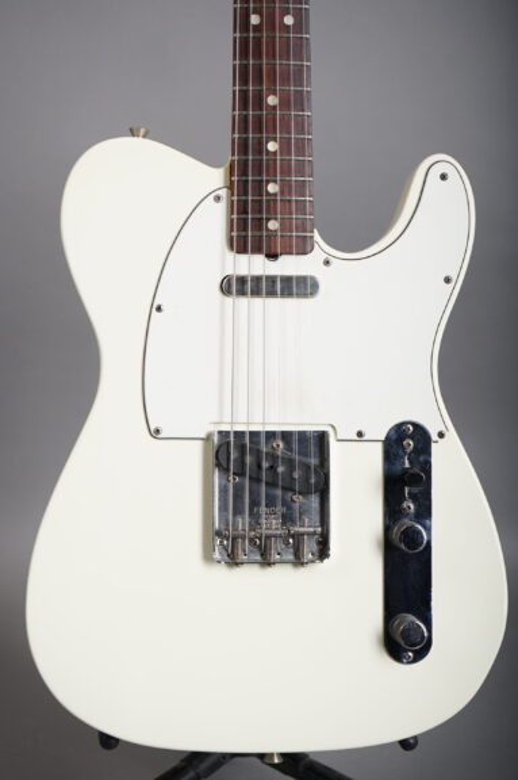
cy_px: 390
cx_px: 259
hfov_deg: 19.4
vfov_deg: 28.9
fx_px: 1513
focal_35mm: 70
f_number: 8
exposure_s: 1/160
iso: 160
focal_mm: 70
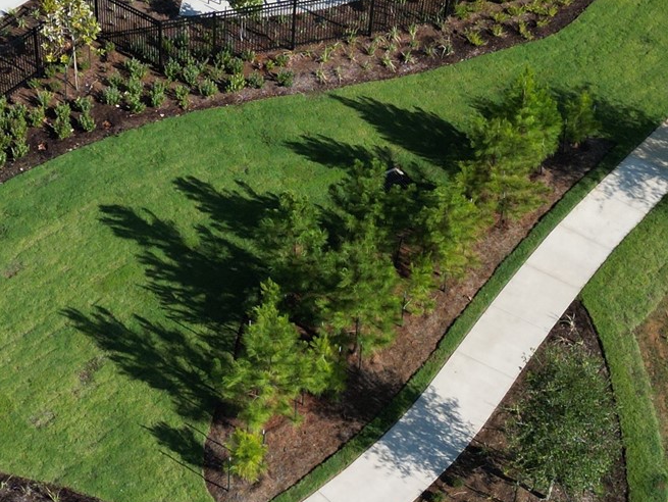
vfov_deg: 19.4
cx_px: 195
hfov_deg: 25.8
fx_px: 1448
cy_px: 89
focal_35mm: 75
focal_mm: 6.72
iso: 130
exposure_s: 1/3200
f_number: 1.7
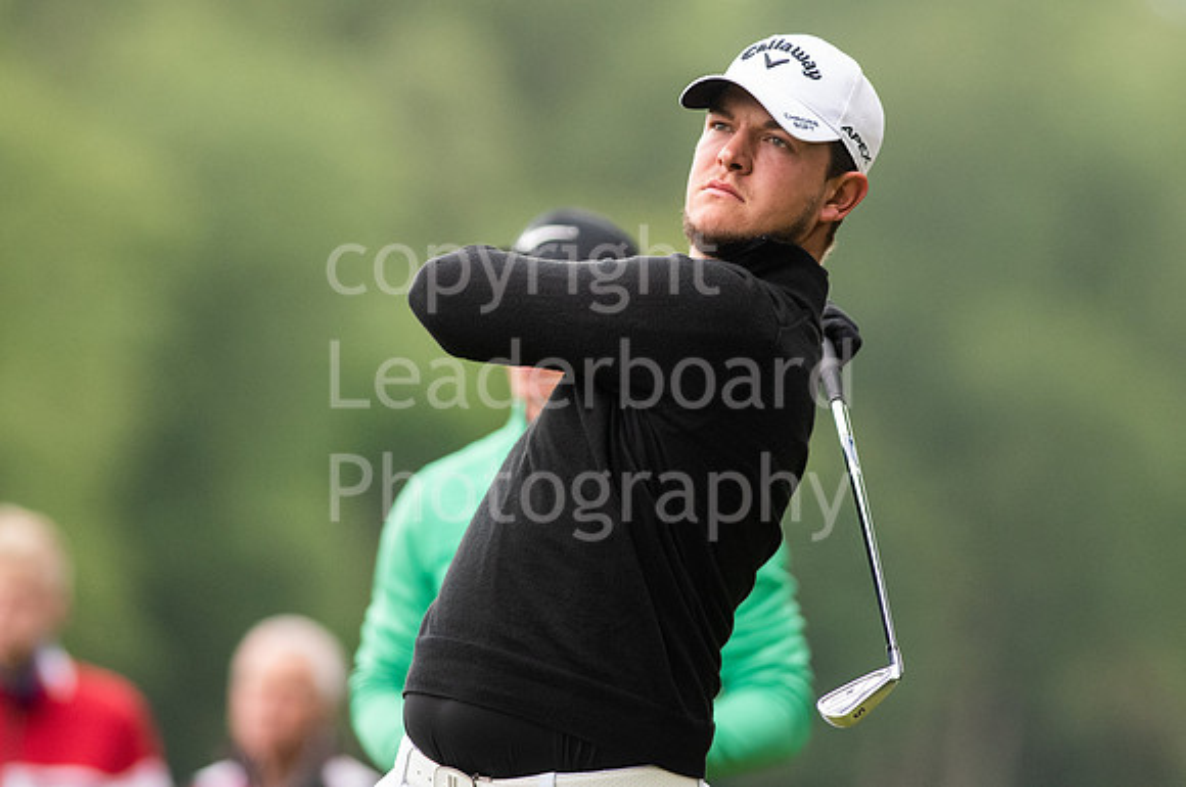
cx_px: 685
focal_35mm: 533
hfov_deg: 3.9
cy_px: 320
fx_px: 17537
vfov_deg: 2.6
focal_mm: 300
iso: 2000
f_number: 4
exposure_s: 1/1250
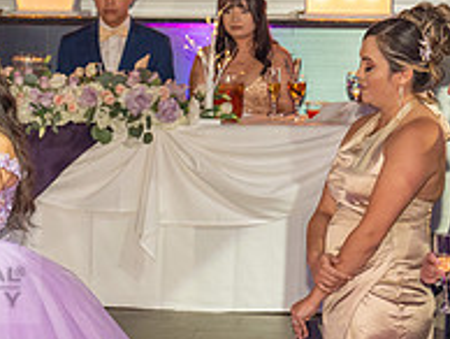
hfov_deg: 9.6
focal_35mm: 201
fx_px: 2616
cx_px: -155
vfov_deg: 7.4
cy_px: 268
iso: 1000
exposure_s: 1/125
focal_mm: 70
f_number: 4
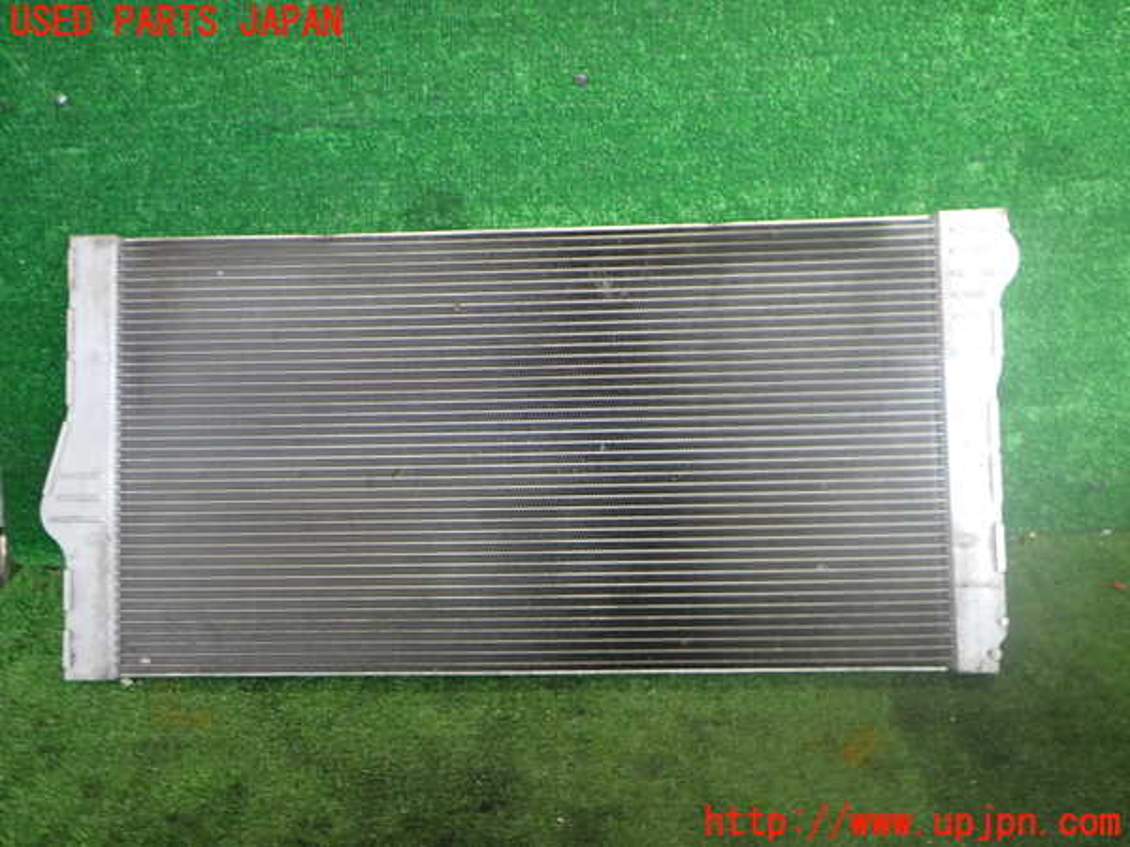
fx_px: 979
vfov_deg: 46.8
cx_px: 565
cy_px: 424
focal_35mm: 30
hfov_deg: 60.0
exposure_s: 1/40
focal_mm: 5.4
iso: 200
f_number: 2.3
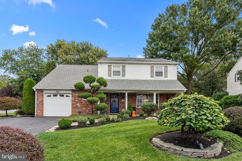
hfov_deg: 86.9
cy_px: 80
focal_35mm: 19
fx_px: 128
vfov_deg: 64.6
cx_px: 121
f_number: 11
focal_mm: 19
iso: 1000
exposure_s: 1/100
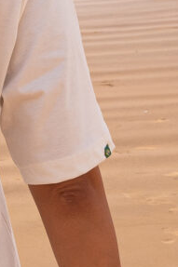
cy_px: 44
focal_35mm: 226
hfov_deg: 6.0
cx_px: -113
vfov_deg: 9.1
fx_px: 1678
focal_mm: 32
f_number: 11
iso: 320
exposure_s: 1/125
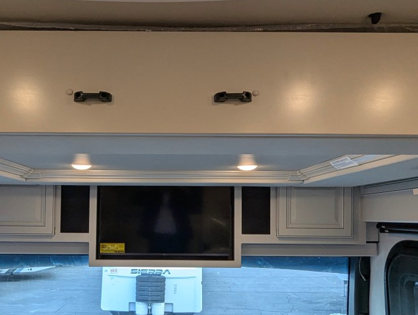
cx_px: 167
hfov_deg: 54.9
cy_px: 165
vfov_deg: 43.0
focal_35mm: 33
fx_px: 399
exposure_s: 1/181
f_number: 2.2
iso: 114
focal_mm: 2.35
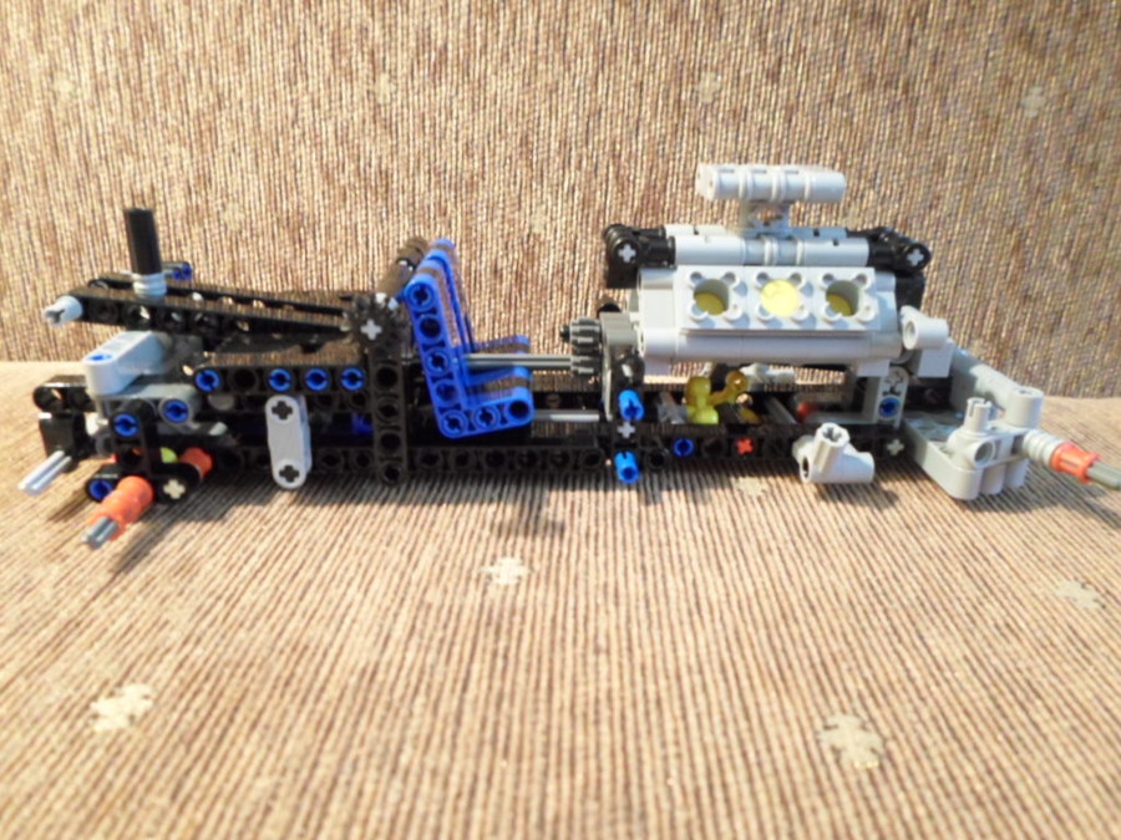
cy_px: 420
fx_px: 810
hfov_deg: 69.4
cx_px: 560
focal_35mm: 25
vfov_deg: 54.9
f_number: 2.5
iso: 400
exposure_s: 1/6
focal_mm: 4.5
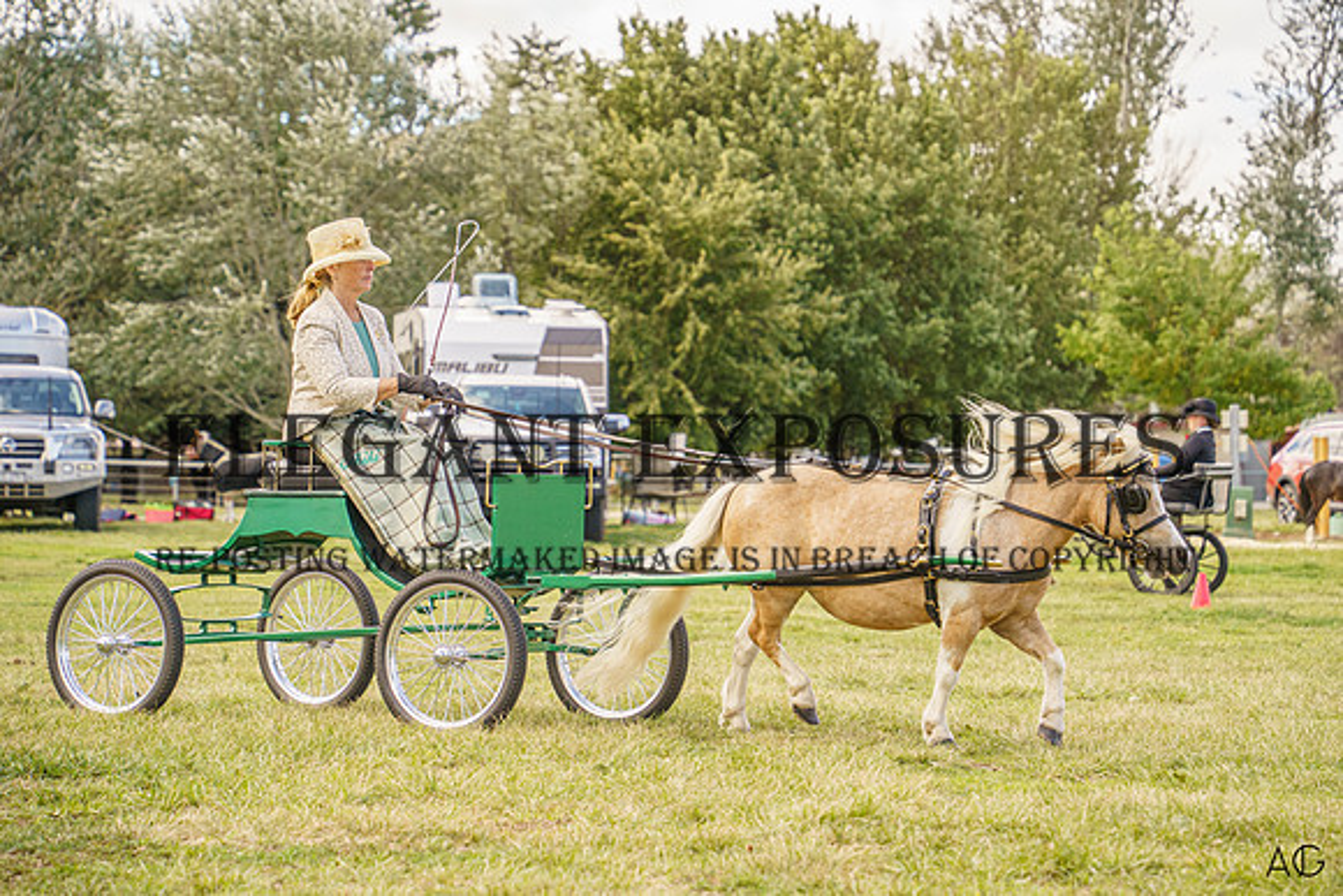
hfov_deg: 16.9
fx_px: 4513
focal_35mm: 121
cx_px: 706
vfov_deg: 11.3
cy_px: 471
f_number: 5.6
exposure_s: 1/1600
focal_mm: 115
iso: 1000
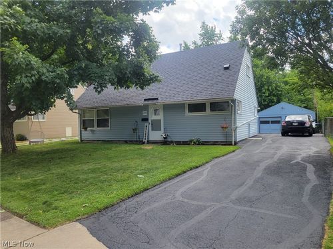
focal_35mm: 26
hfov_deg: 67.3
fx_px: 250
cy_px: 124
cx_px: 166
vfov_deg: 53.1
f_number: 1.8
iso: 40
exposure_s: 1/579
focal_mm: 5.4
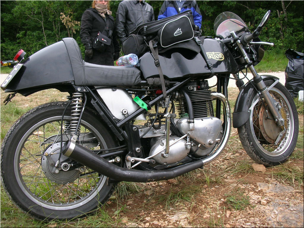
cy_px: 114
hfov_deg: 52.6
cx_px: 152
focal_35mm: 35
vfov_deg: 40.7
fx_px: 307
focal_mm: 5.8
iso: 50
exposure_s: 1/130
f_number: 3
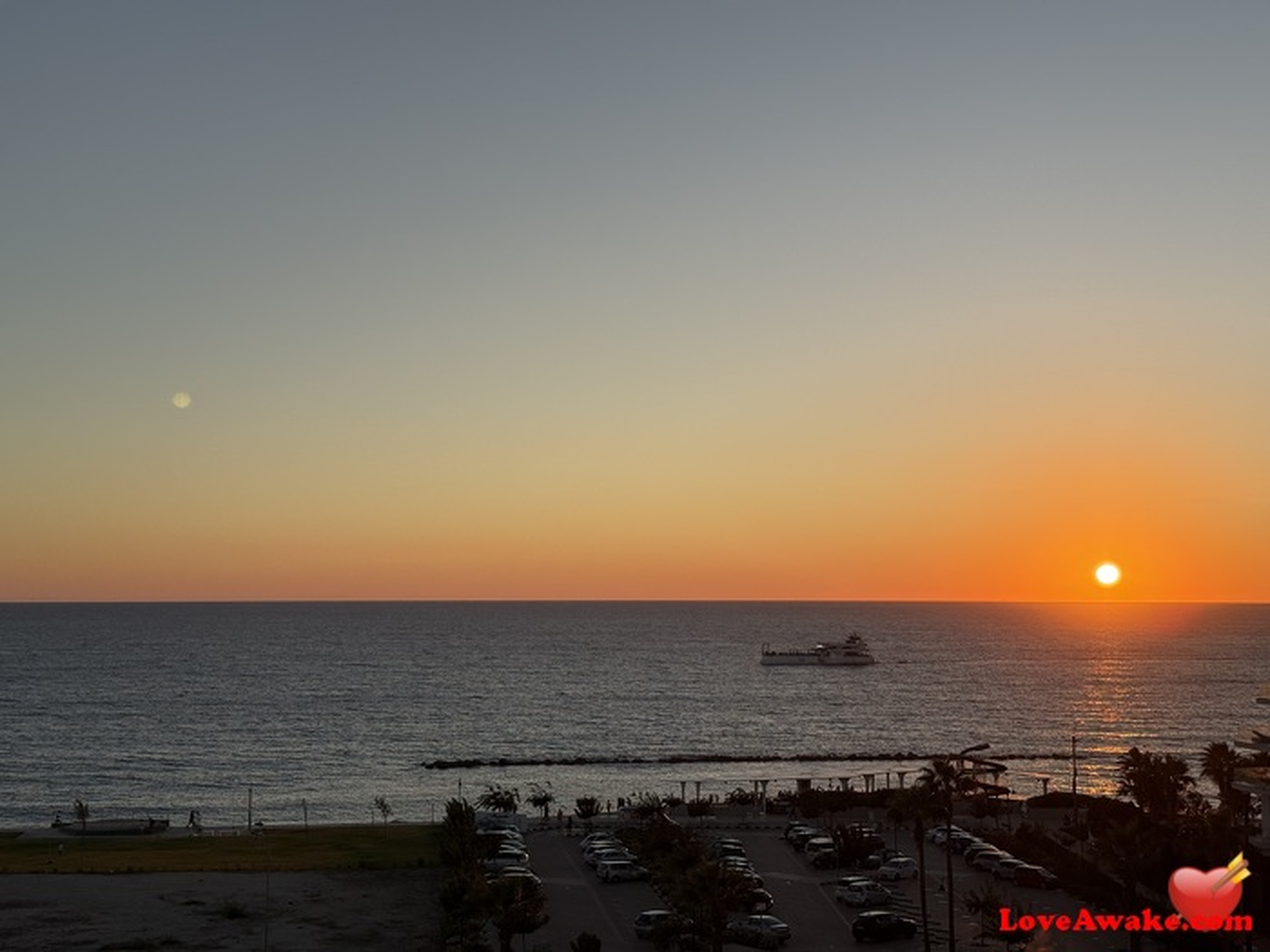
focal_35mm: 48
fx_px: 1761
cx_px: 635
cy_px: 476
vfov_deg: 30.3
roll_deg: -0.4
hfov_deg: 39.7
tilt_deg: +3.1
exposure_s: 1/2976
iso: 64
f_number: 1.78
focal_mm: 6.76
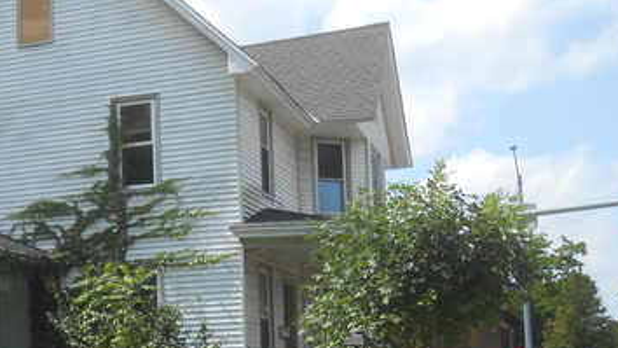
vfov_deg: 17.8
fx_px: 1098
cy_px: 276
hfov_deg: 30.3
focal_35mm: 67
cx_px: 80
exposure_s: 1/500
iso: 80
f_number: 3.9
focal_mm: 6
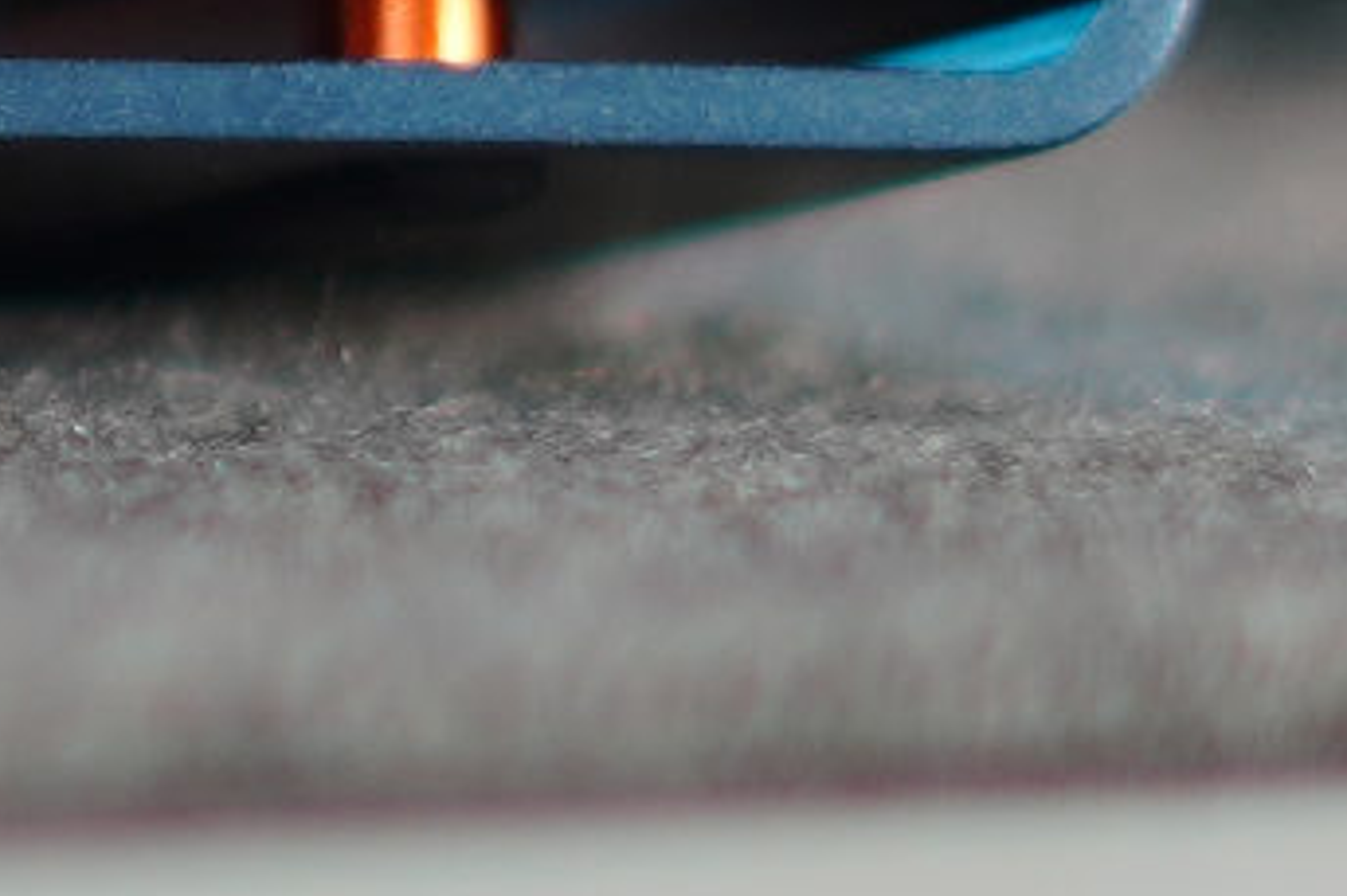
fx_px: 15894
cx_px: -1821
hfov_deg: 4.7
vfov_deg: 3.2
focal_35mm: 425
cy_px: -845
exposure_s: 1/160
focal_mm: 50
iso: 100
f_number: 1.8
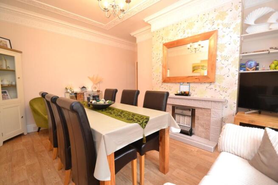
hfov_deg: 100.4
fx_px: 116
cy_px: 92
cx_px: 139
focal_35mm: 15
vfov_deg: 77.4
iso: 1250
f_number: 3.5
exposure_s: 1/60
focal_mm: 10
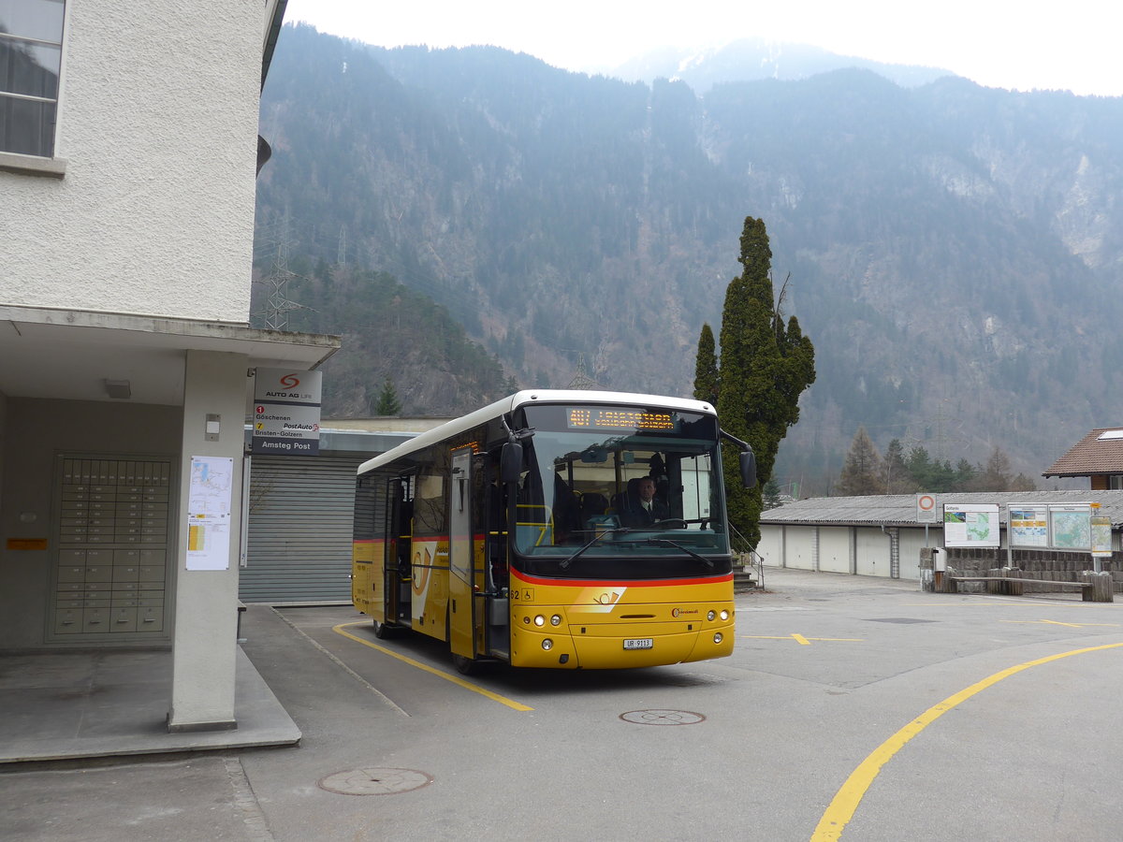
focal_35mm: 29
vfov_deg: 48.2
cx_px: 562
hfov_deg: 61.7
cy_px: 421
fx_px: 941
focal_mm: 6
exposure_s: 1/400
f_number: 2.8
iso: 80
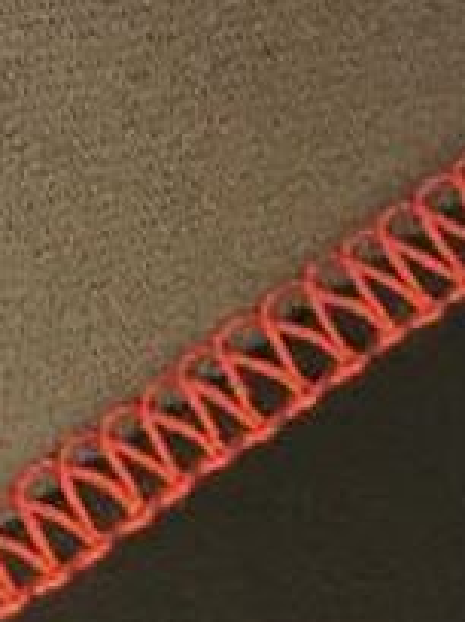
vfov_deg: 8.5
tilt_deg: -29.1
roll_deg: +2.1
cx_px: -1009
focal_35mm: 189
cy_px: -1340
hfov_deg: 6.9
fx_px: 3396
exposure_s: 1/33
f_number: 2.2
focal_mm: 4.15
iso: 40
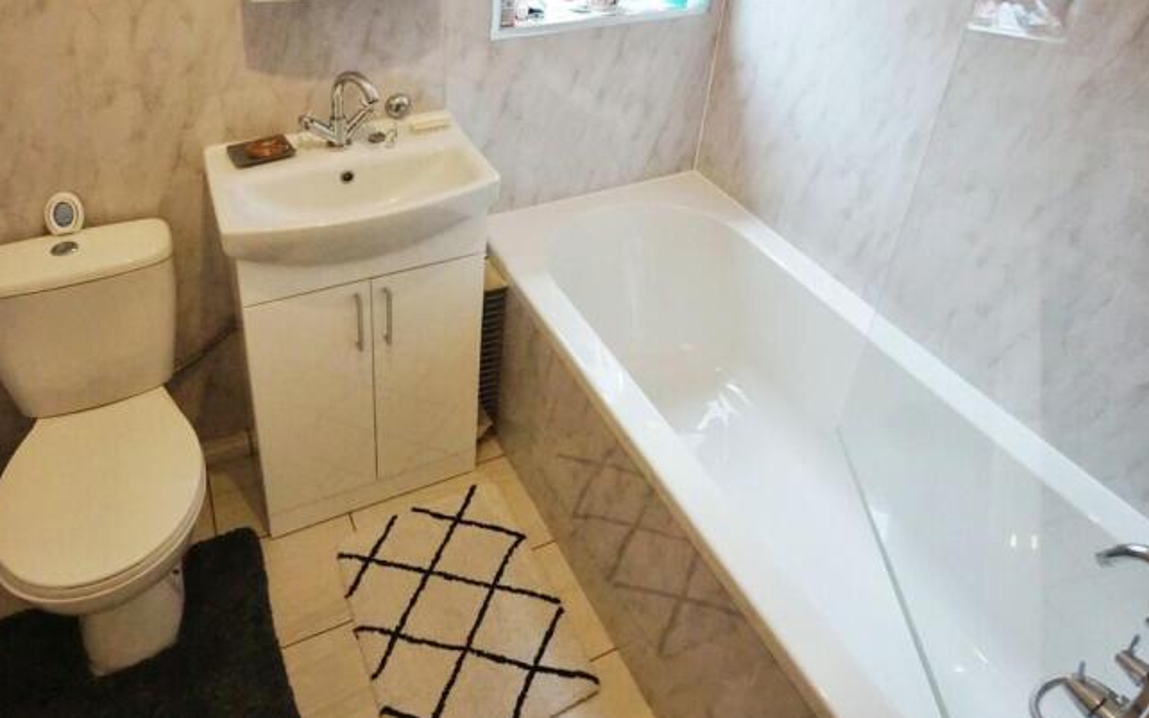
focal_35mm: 25
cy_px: 332
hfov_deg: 72.6
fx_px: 783
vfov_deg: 49.2
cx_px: 573
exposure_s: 1/200
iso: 3200
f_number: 4.5
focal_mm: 16
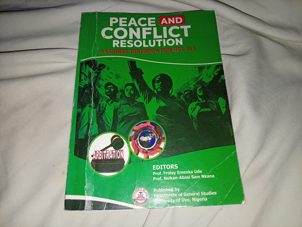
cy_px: 114
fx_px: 227
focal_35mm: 26
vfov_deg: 53.2
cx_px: 151
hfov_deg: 67.2
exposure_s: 1/33.3
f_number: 1.8
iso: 294
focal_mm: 4.15
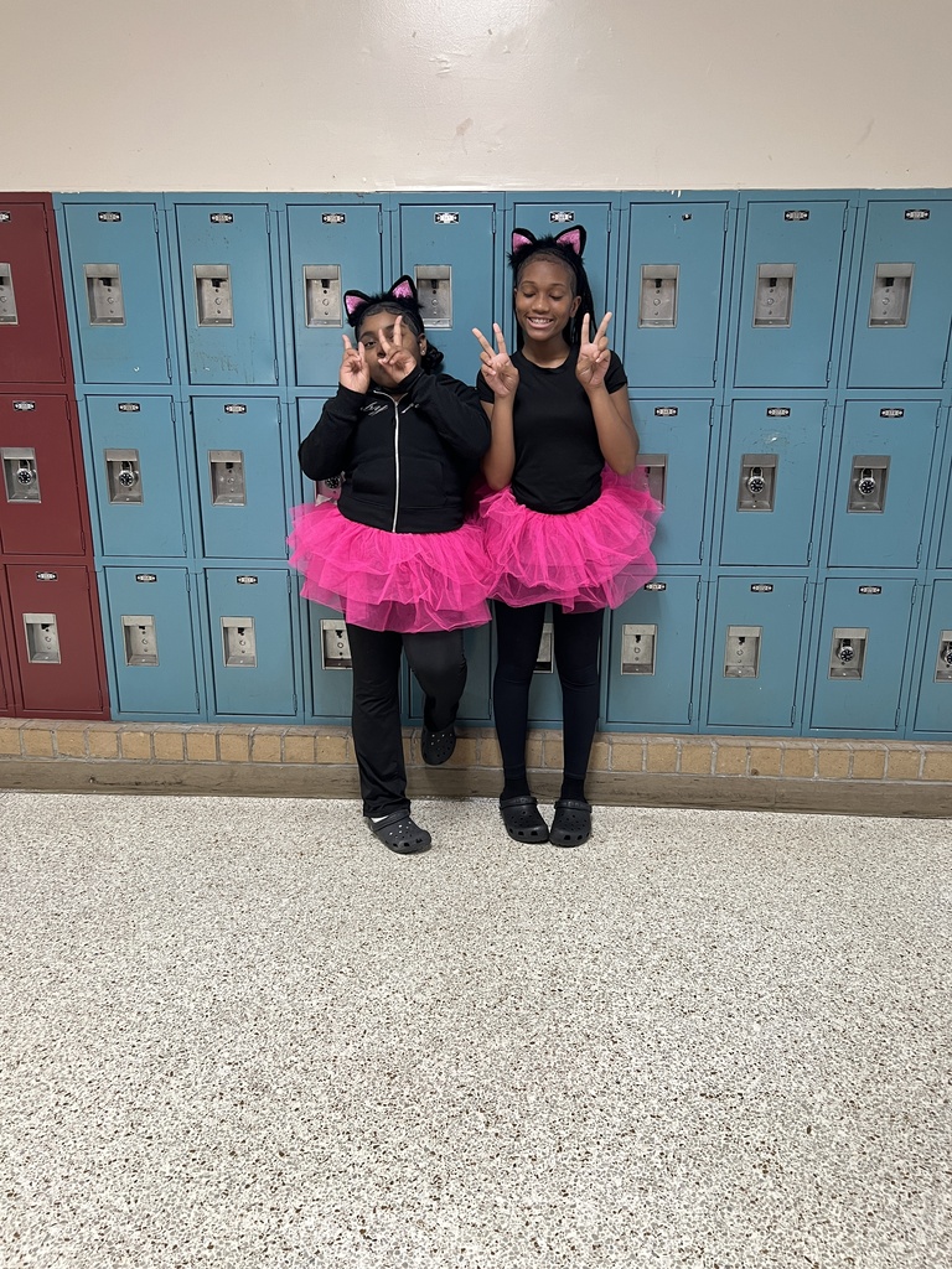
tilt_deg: -17.3
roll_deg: +0.5
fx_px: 953
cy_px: 634
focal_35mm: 26
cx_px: 476
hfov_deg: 53.1
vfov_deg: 67.3
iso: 160
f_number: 1.5
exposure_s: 1/60
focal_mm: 5.7
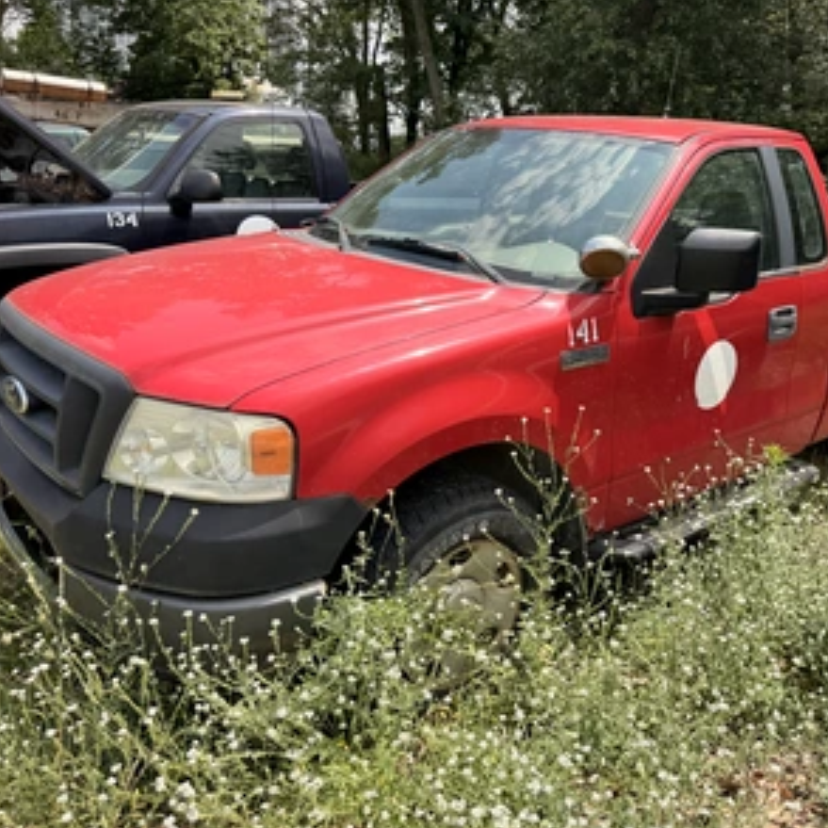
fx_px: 785
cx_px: 537
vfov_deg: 55.6
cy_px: 413
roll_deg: +4.1
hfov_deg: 54.7
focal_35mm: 29
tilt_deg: -14.2
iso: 80
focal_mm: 6.76
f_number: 1.78
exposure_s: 1/3145
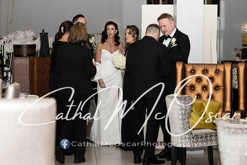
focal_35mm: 121
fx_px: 831
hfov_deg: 16.9
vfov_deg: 11.3
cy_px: 72
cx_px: 133
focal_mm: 90
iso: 200
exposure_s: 1/160
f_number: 2.8
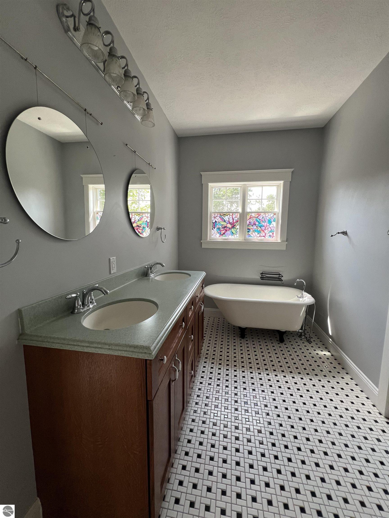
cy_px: 259
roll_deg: -0.2
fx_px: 195
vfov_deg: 106.2
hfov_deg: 89.9
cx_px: 194
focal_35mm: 13
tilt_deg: -7.6
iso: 125
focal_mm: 1.57
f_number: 1.8
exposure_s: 1/99
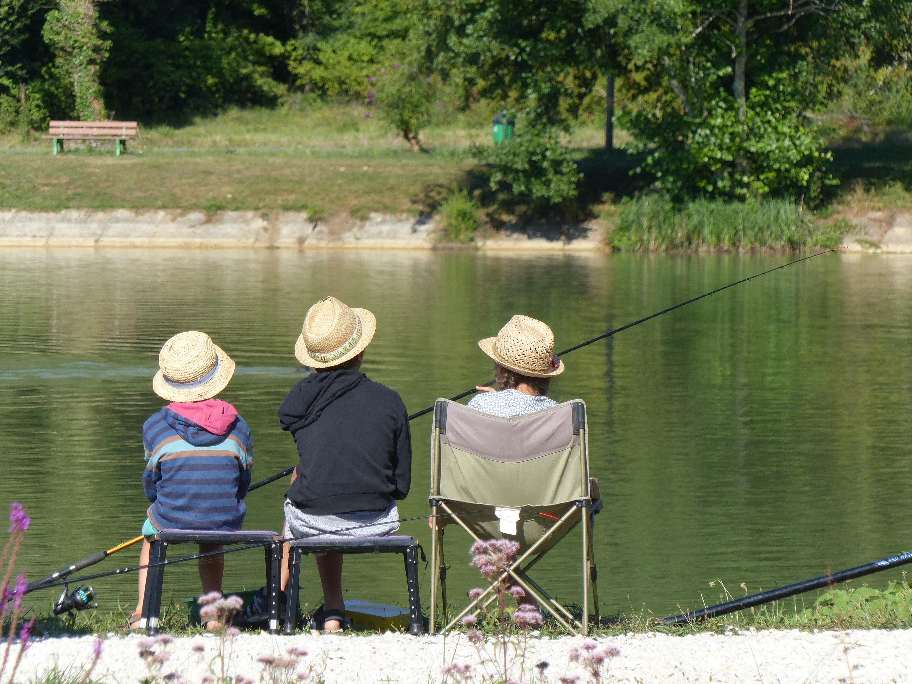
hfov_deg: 5.7
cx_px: 456
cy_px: 342
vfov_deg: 4.3
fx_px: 9089
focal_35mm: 345
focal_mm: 62.1
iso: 100
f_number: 4
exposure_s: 1/800
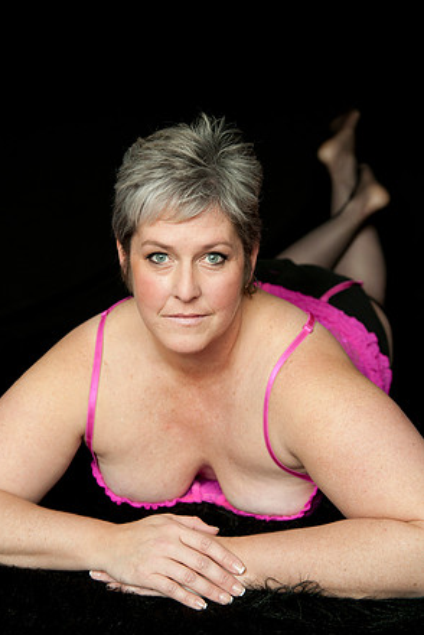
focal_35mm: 49
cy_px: 320
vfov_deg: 40.3
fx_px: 864
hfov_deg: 27.6
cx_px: 210
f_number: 4
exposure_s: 1/60
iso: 1000
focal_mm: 48
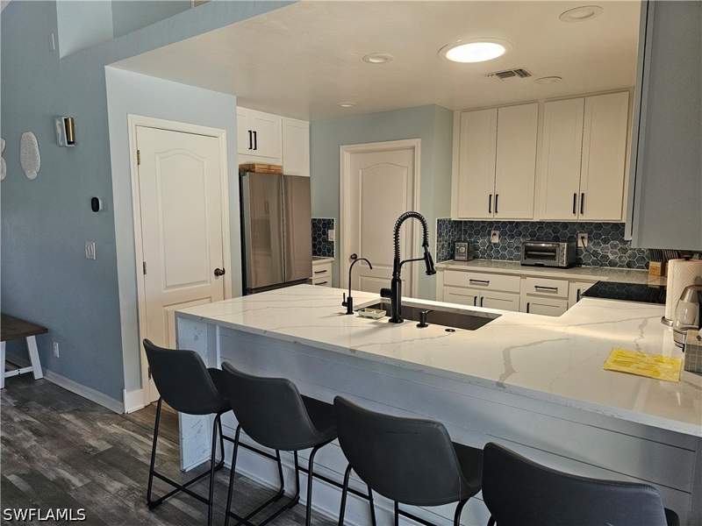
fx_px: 466
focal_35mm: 23
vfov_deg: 58.9
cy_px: 263
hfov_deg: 73.9
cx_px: 351
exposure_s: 1/120
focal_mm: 6.3
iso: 320
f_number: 1.7
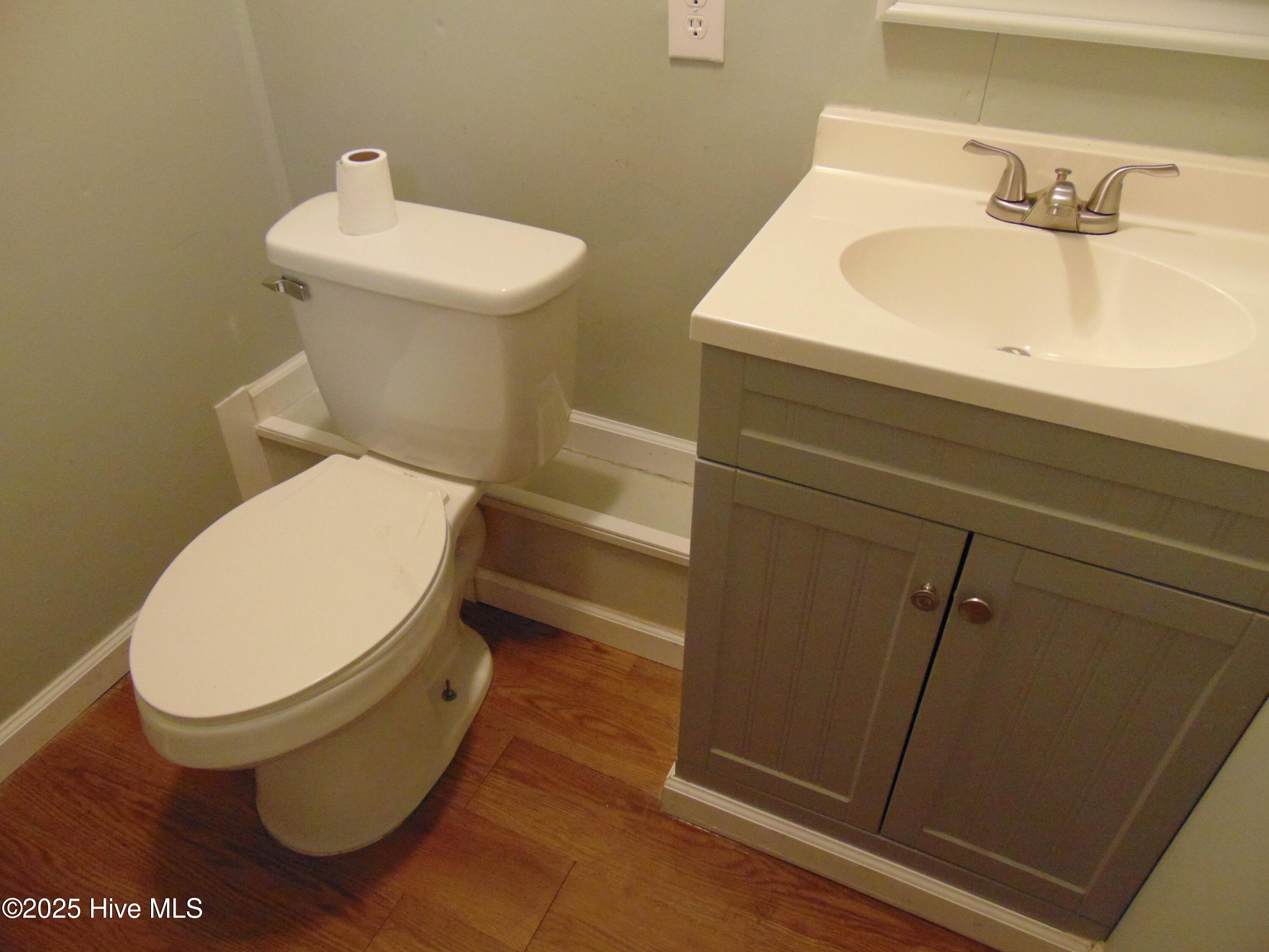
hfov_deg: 69.4
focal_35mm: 25
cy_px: 476
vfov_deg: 54.9
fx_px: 916
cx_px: 634
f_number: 3
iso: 400
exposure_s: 1/30
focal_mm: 4.5
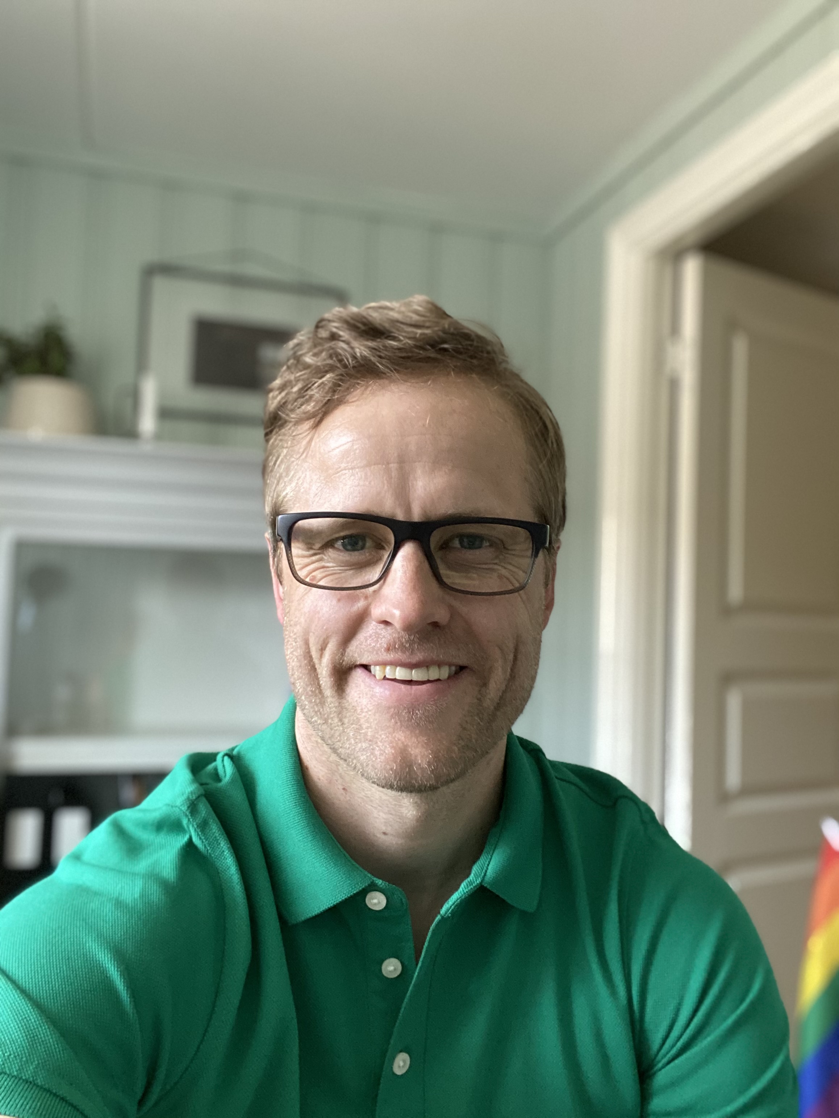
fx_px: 969
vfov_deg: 60.0
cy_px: 559
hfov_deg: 46.8
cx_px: 420
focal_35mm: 30
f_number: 2.2
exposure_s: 1/60
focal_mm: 2.71
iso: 320
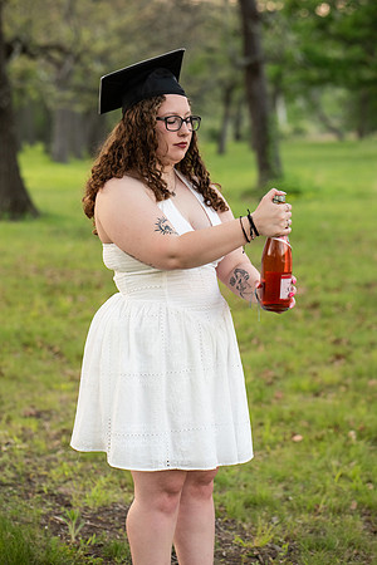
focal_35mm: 85
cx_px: 188
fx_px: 1335
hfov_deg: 16.1
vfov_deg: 23.9
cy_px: 282
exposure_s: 1/250
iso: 1250
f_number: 3.5
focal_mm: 85
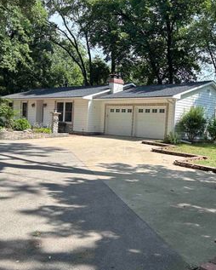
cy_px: 136
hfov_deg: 37.2
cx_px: 131
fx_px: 319
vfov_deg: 45.8
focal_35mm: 40
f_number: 1.5
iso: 50
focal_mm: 5.7
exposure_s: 1/1280
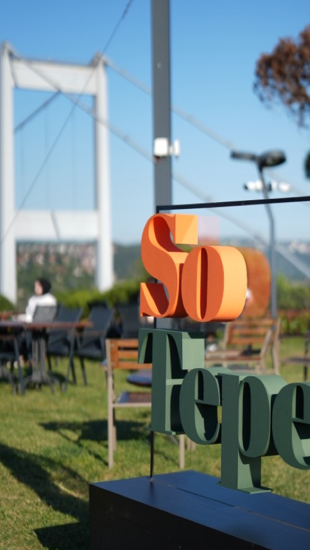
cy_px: 299
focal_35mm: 77
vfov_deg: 27.5
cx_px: 204
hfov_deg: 15.7
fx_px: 1125
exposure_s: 1/5000
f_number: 1.2
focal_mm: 50
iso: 50
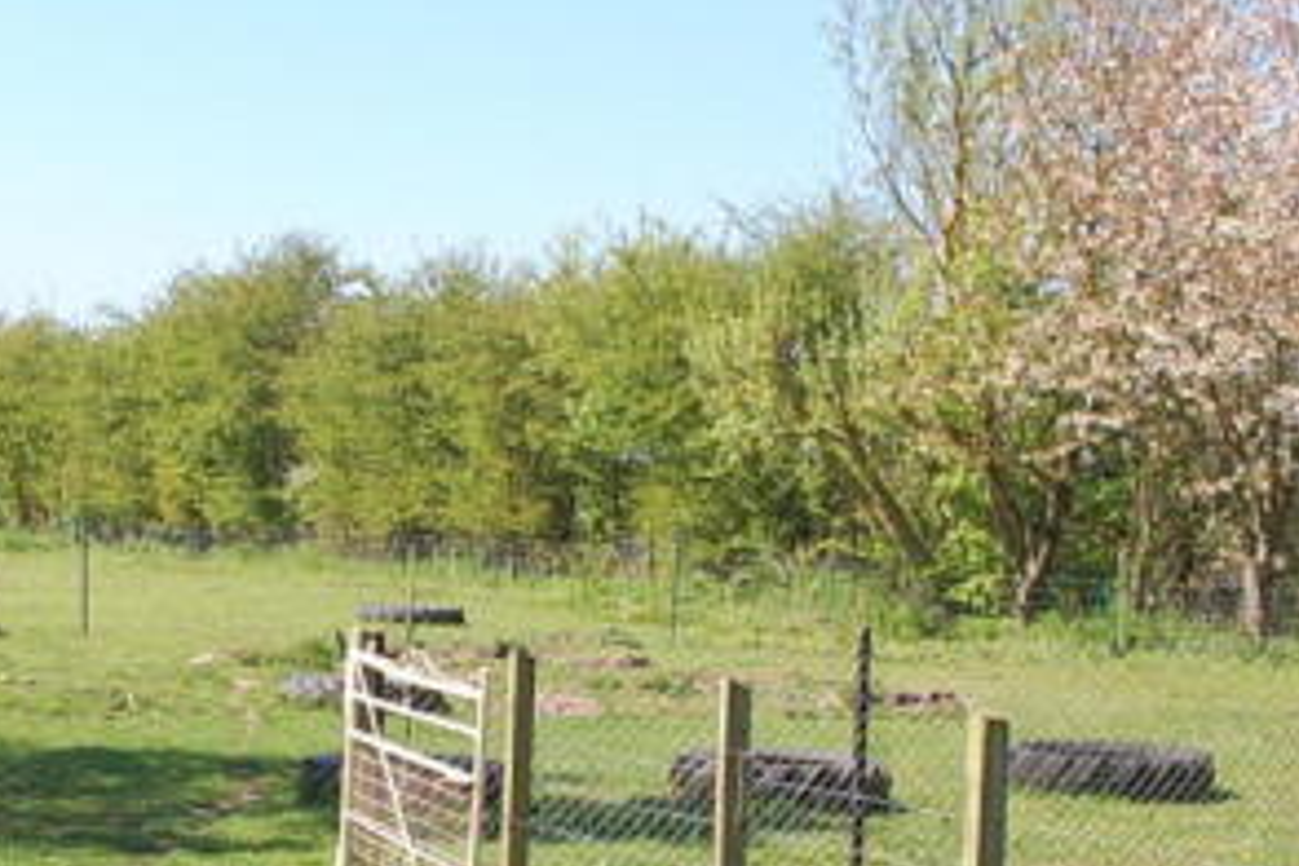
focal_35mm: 87
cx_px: 71
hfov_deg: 22.7
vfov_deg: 15.6
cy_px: 669
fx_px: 3139
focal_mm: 26
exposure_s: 1/200
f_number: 7.1
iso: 200
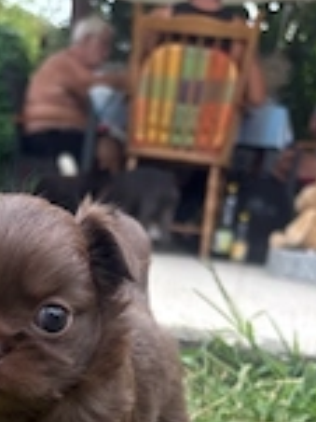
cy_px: 472
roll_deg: -8.1
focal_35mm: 69
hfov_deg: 20.7
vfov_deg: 25.9
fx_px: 841
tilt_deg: -15.6
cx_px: 20
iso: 40
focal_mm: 5.96
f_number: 1.6
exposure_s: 1/255
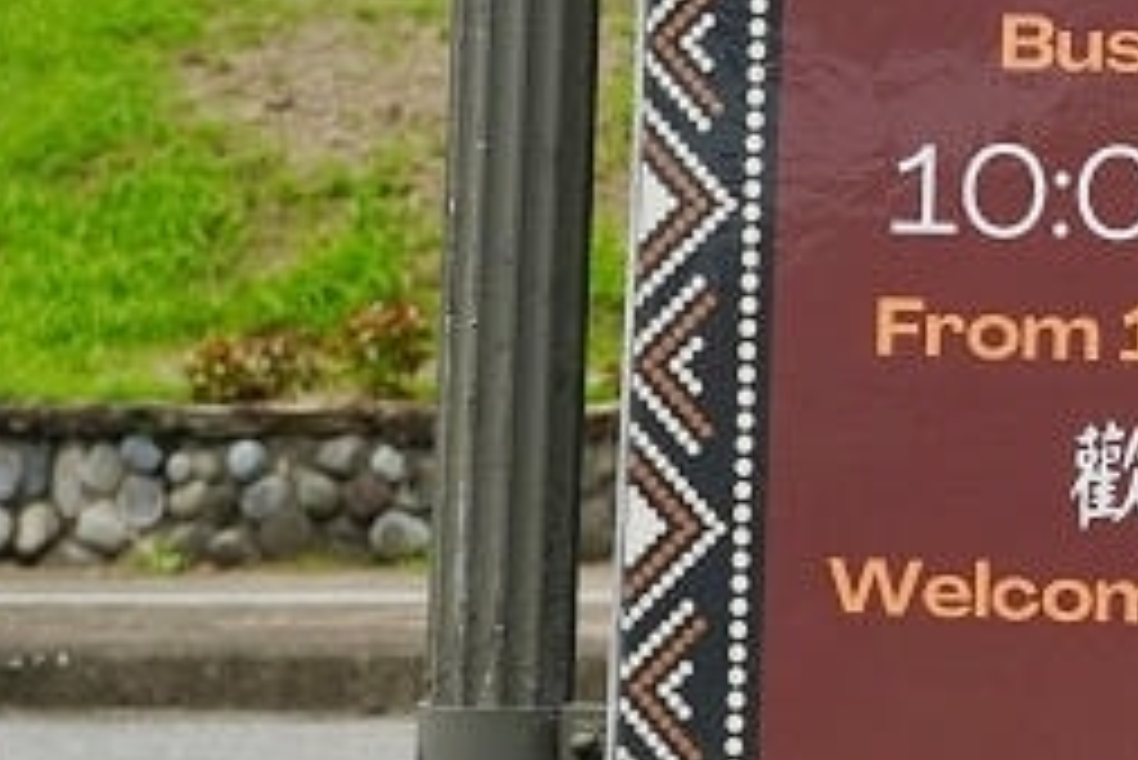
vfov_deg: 7.4
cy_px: -238
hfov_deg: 10.2
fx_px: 5851
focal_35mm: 185
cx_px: 2348
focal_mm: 39
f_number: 8
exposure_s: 1/125
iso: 100
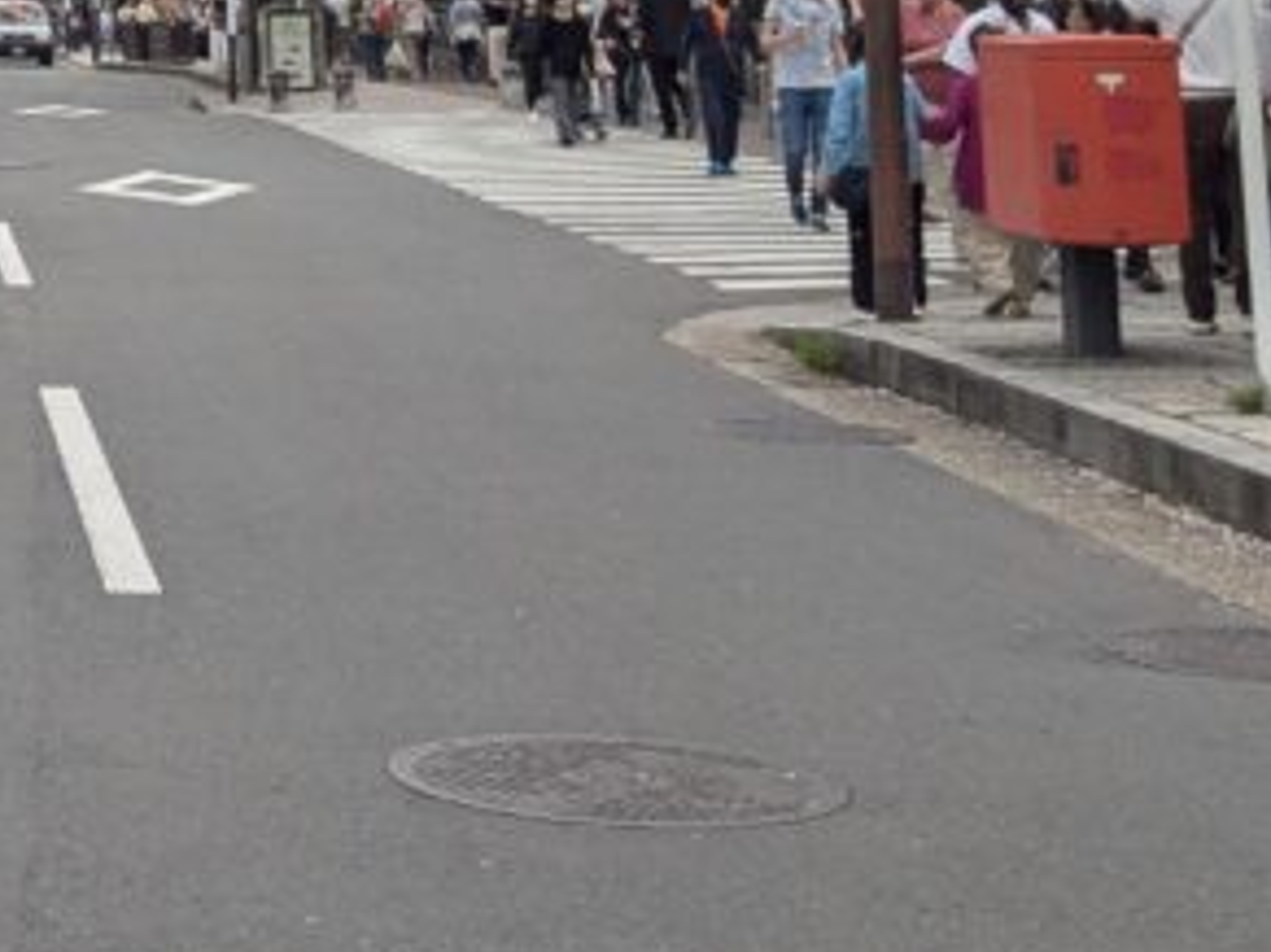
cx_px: -253
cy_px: -594
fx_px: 3487
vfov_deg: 14.2
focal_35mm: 95
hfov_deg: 19.5
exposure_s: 1/3891
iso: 106
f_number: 1.73
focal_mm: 4.38
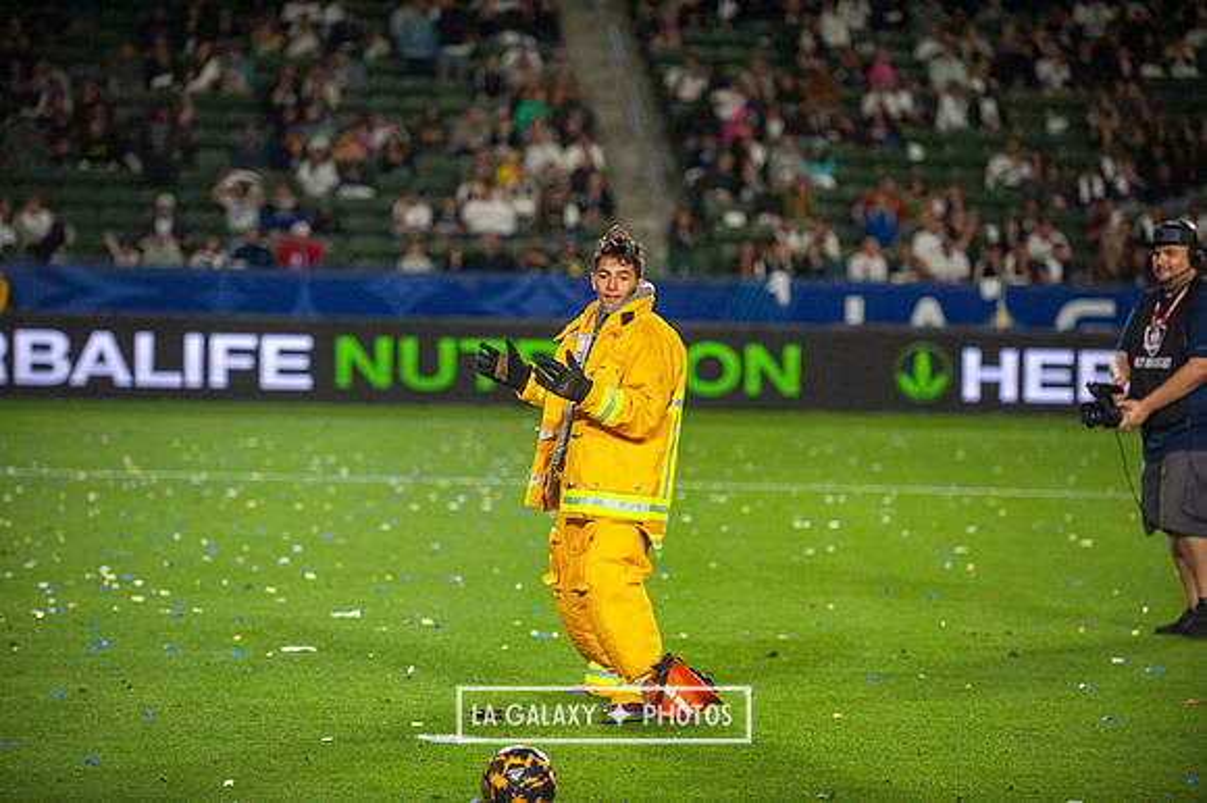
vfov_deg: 9.8
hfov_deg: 14.7
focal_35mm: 140
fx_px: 4691
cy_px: 402
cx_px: 604
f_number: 2.8
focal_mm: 140
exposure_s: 1/2500
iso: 3200
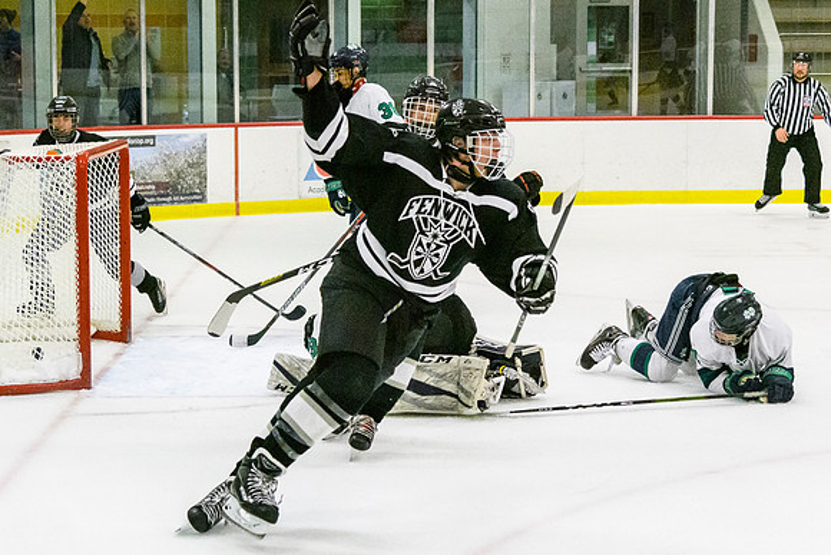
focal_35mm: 86
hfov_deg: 23.5
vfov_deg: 15.8
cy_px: 254
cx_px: 359
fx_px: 1997
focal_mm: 40
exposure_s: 1/2500
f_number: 4
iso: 7200
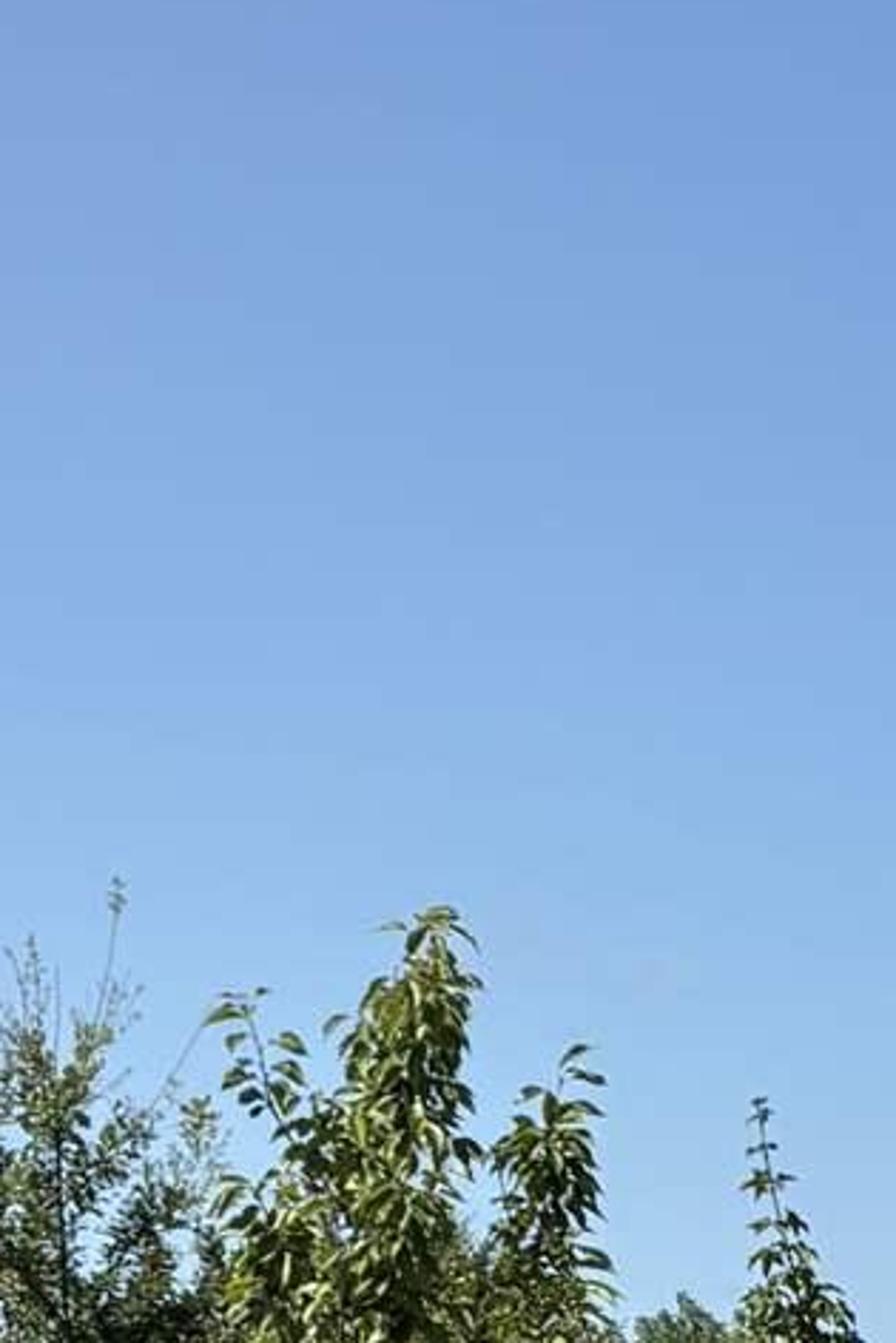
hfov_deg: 10.4
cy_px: 1847
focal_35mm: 132
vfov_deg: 14.7
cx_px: 586
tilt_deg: -1.1
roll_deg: +0.3
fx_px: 4924
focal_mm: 5.96
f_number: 1.6
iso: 50
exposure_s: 1/3448
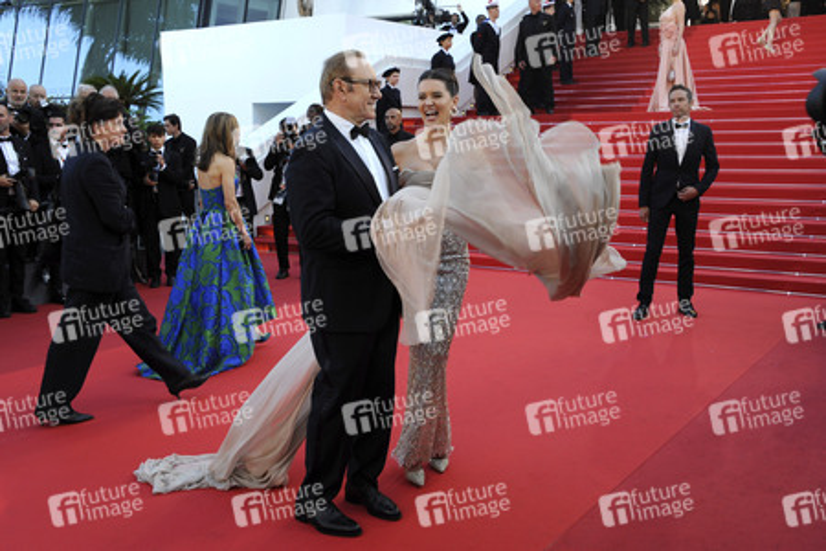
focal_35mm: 36
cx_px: 413
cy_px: 276
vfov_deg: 36.9
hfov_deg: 53.1
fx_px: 826
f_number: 7.1
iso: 640
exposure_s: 1/250
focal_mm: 36
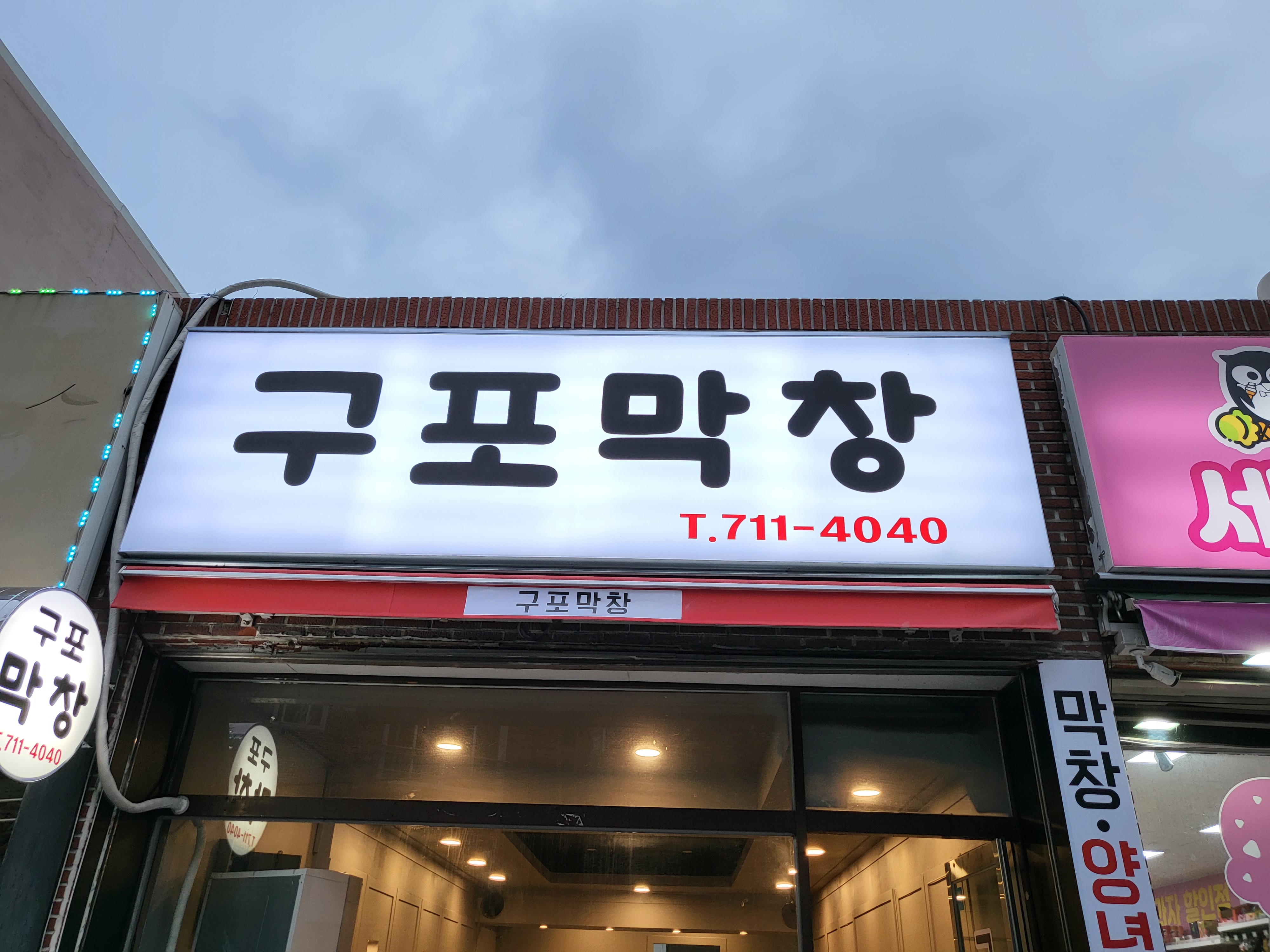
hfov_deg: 67.3
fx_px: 954
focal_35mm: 26
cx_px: 635
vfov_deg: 53.1
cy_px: 476
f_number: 1.8
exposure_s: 1/208
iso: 50
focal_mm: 4.25
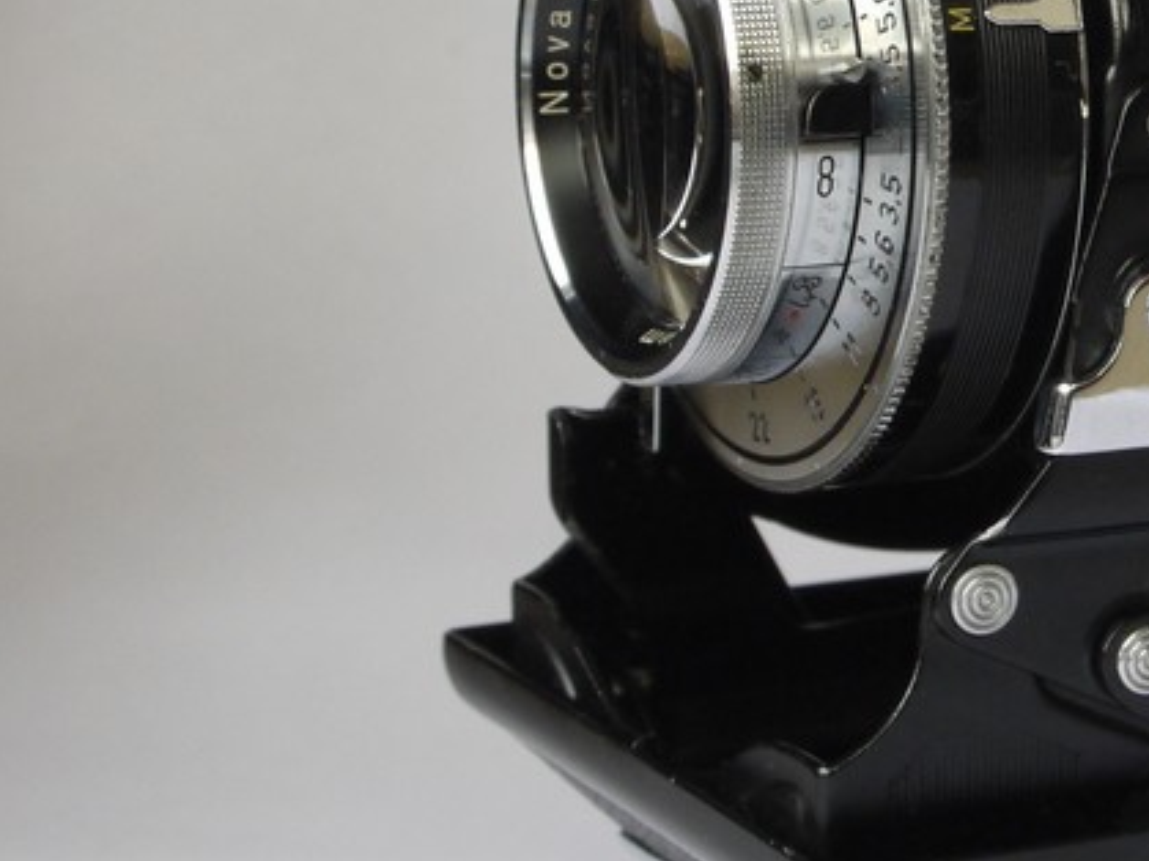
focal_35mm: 149
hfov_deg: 12.7
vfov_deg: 9.9
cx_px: 1585
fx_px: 4944
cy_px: 38
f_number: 8
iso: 400
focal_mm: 26
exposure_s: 1/15
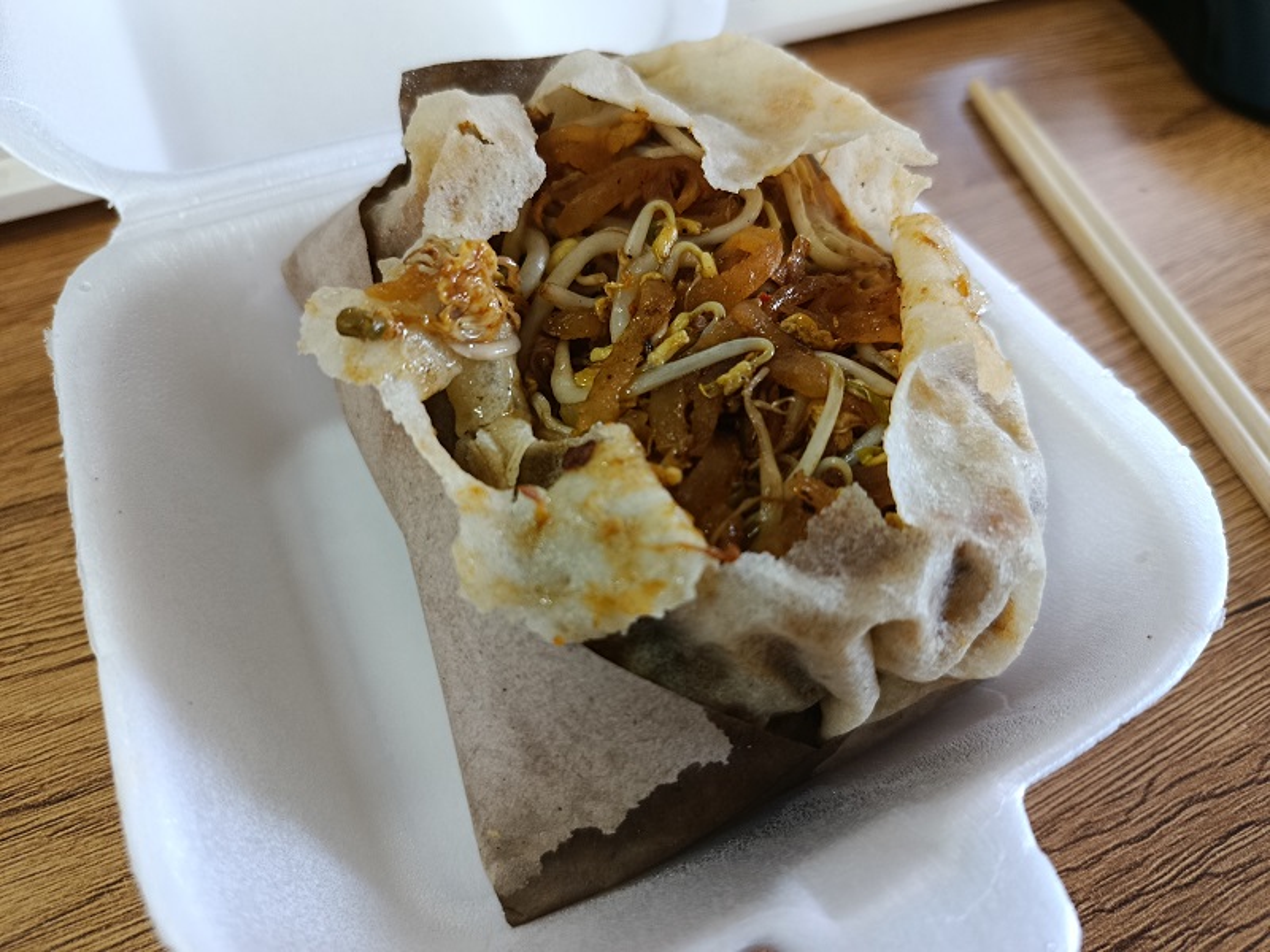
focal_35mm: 24
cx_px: 635
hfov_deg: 71.6
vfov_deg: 56.8
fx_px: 881
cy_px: 476
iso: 1302
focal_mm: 5.24
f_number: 1.7
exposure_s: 1/33.3
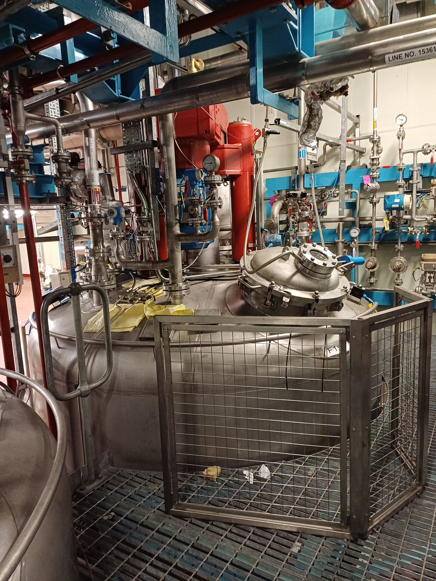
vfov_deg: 69.4
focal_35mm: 25
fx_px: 420
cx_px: 218
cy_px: 290
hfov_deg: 54.9
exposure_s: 1/25
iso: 500
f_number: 1.8
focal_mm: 4.65
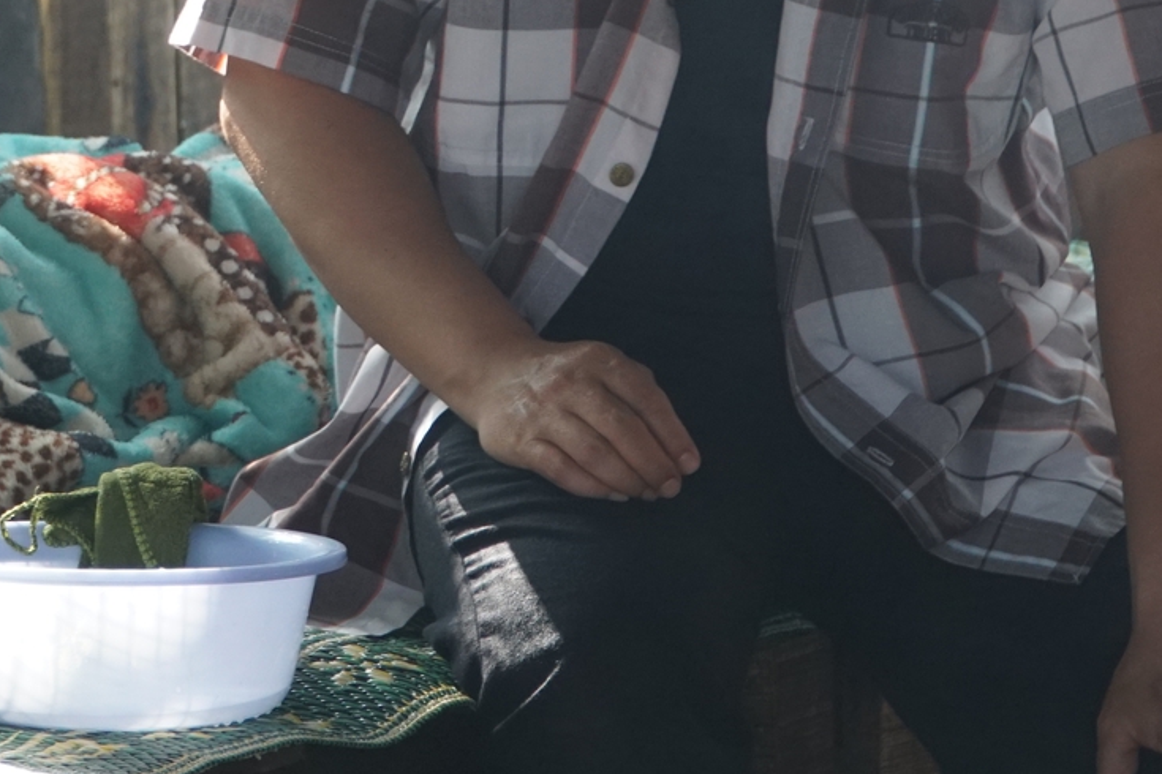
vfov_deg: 6.1
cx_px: 33
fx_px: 7241
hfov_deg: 9.1
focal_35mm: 224
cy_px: -184
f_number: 4
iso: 800
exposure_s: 1/80
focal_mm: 55
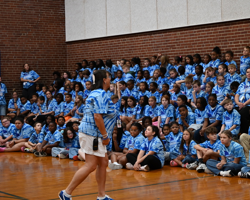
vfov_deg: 18.9
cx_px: 167
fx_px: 599
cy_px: 103
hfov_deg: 23.5
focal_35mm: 81
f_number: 2.8
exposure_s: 1/125
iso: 900
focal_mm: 64
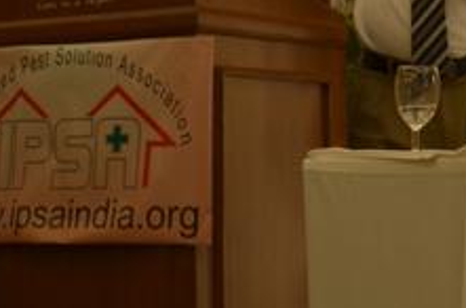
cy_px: -37
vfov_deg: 6.1
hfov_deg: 9.0
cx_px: 622
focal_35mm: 224
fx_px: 2896
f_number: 5.6
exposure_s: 1/80
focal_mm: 55
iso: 800
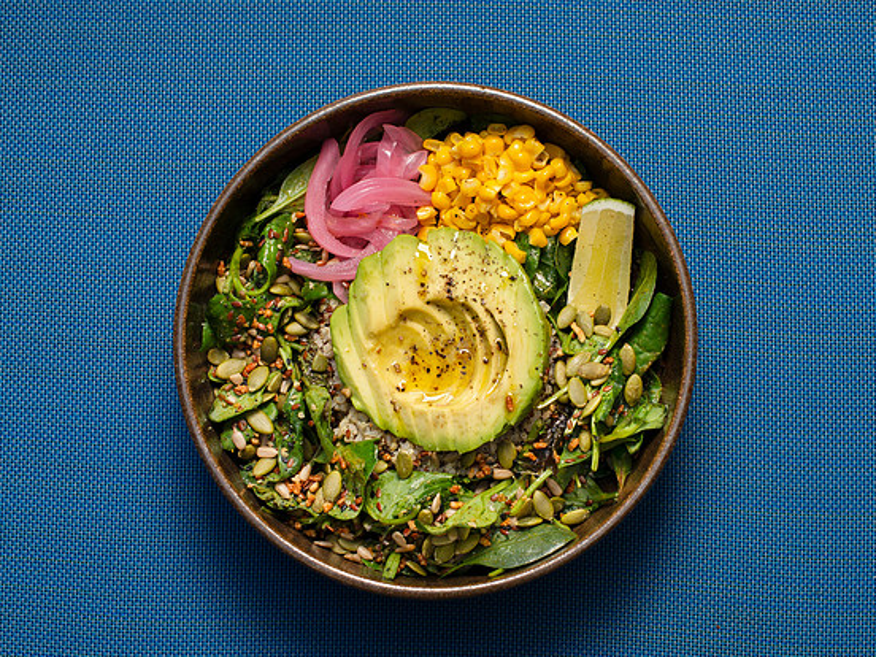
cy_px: 361
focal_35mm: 60
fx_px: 1518
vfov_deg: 24.4
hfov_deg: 32.2
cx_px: 436
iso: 200
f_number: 5.6
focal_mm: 50
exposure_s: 1/200
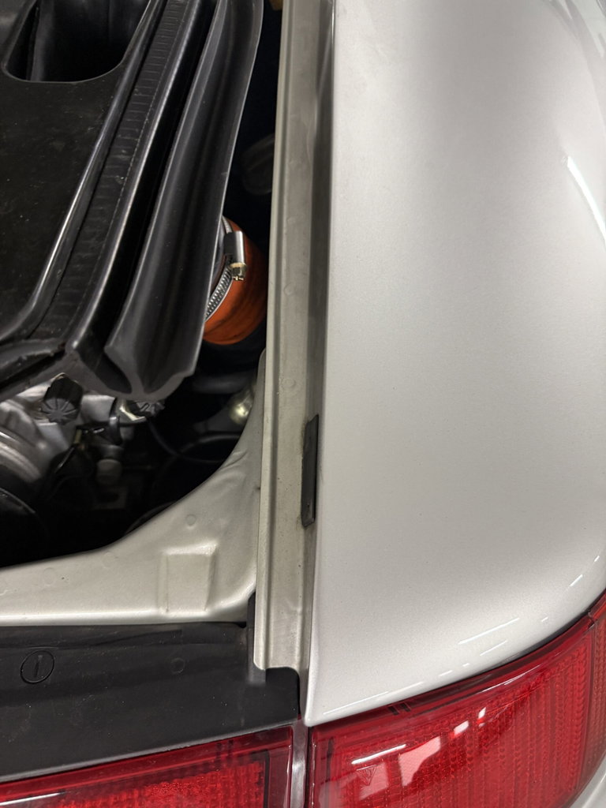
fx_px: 560
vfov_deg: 71.6
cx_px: 303
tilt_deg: -45.9
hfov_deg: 56.8
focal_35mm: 24
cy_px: 404
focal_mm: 6.76
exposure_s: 1/50
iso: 250
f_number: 1.78
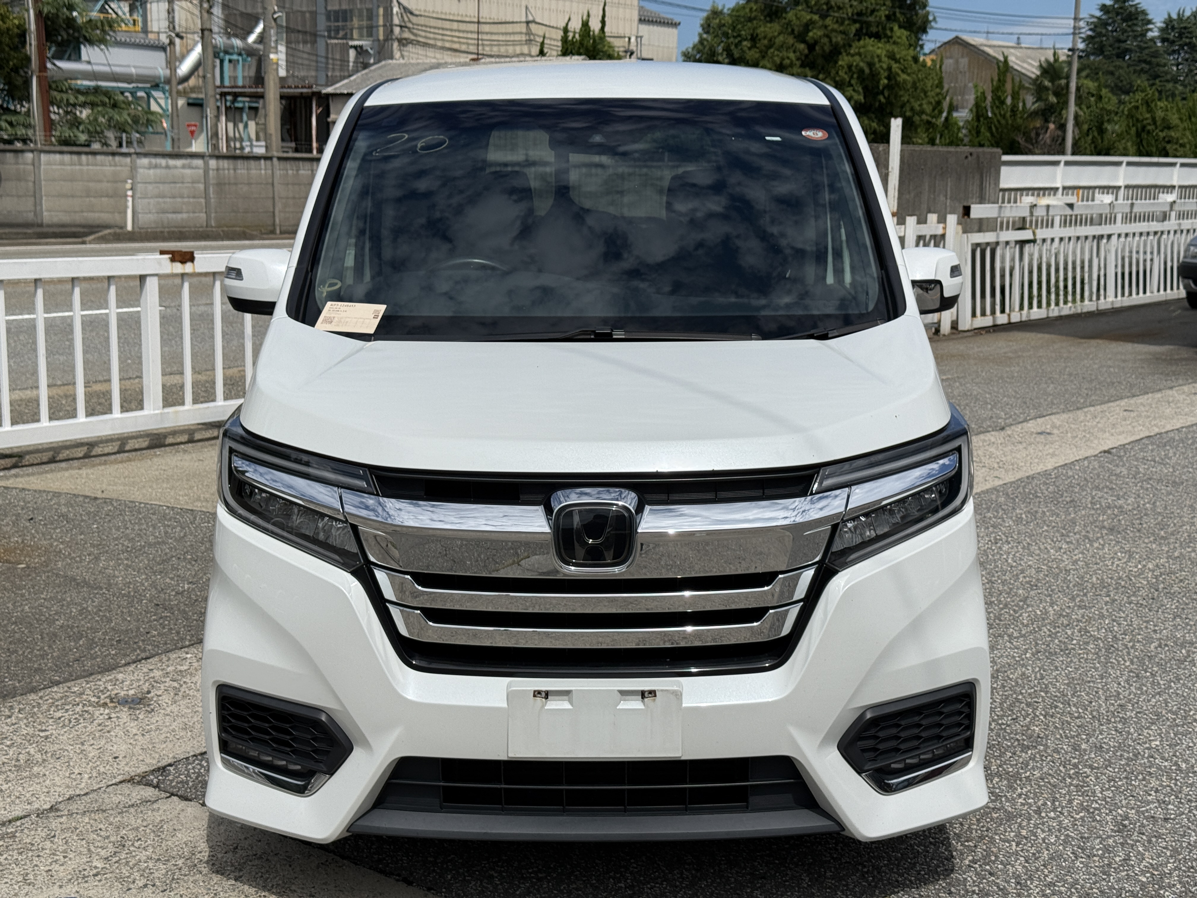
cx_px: 598
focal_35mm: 48
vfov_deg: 30.3
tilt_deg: -9.1
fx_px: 1660
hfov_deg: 39.7
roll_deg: -0.7
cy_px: 449
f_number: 1.78
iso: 50
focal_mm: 6.76
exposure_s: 1/11364
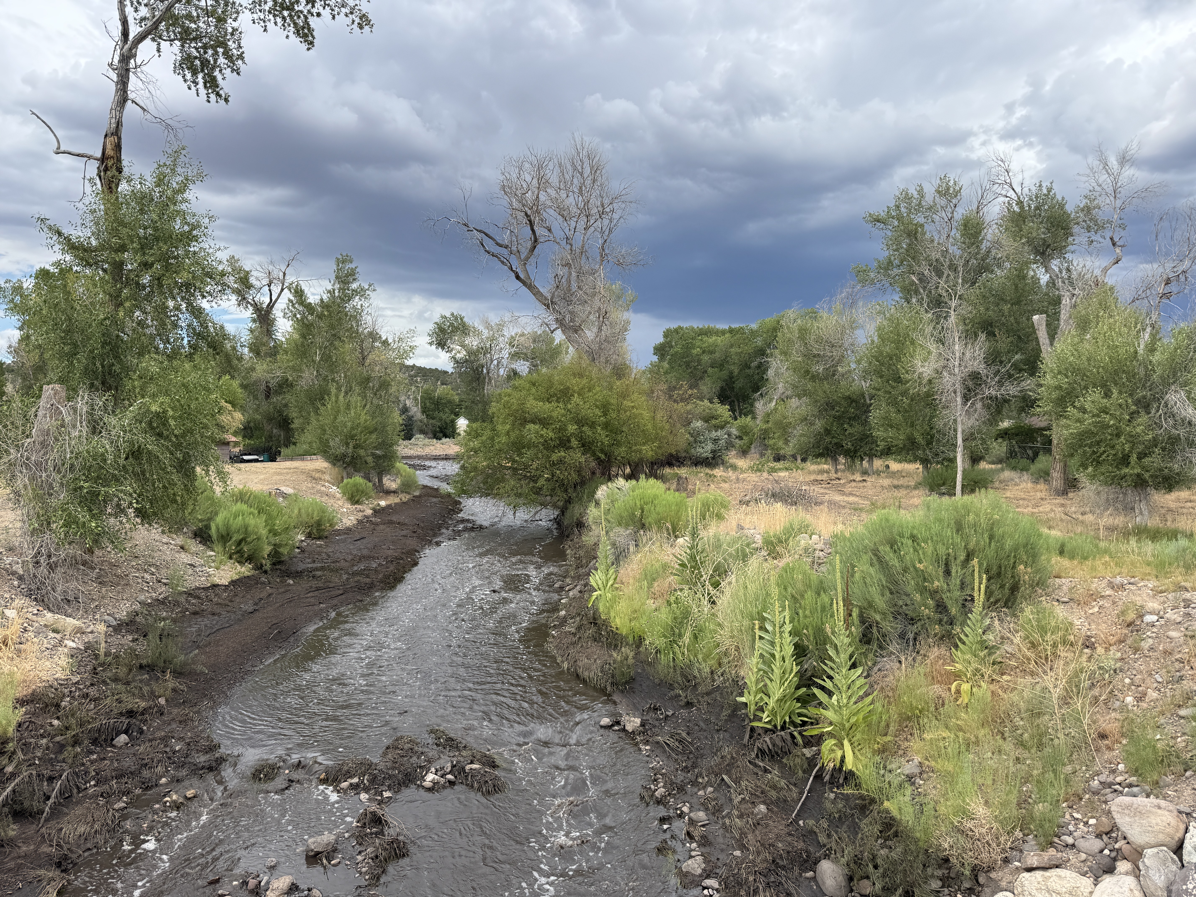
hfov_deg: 71.6
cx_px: 598
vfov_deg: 56.8
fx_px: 829
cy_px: 448
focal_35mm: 24
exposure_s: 1/1425
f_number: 1.78
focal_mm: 6.76
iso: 80
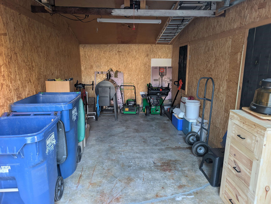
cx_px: 136
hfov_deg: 71.5
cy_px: 102
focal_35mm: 24
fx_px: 188
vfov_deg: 56.9
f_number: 1.68
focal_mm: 6.9
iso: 147
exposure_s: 1/24.1
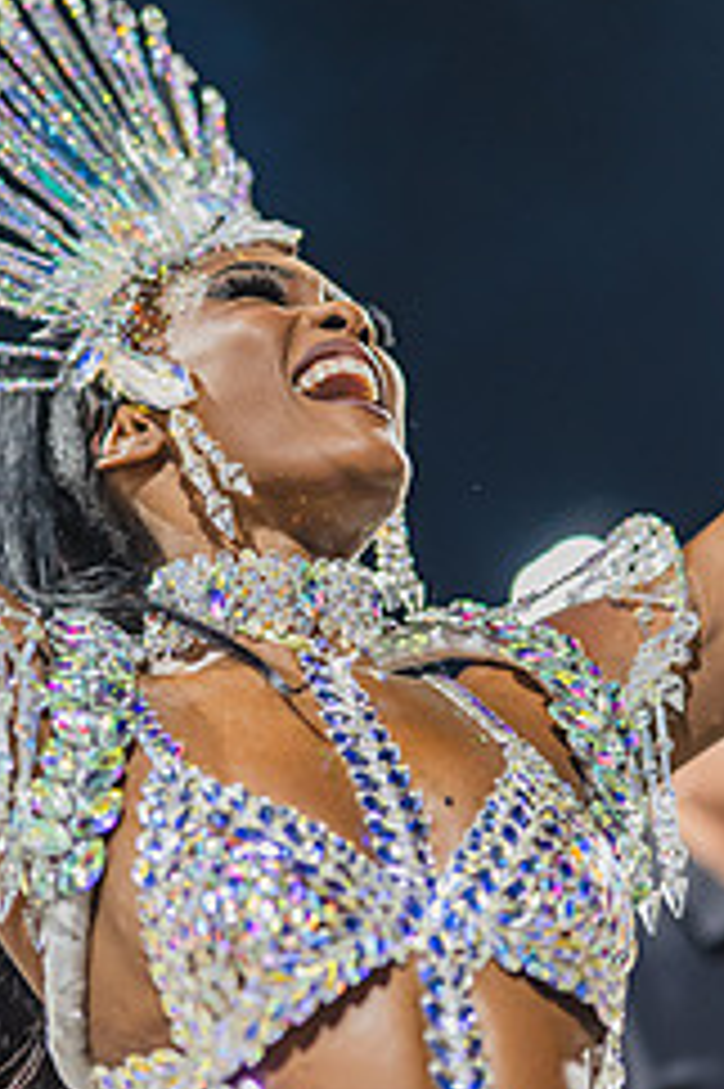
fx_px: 2809
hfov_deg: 14.7
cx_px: 234
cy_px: 693
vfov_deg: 21.9
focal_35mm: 93
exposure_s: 1/1000
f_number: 1.3
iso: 1600
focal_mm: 50
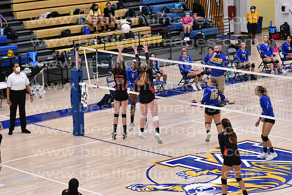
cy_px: 98
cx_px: 146
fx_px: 1034
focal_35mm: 128
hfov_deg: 16.1
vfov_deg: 10.8
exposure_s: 1/1250
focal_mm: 85
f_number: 3.2
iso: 6400
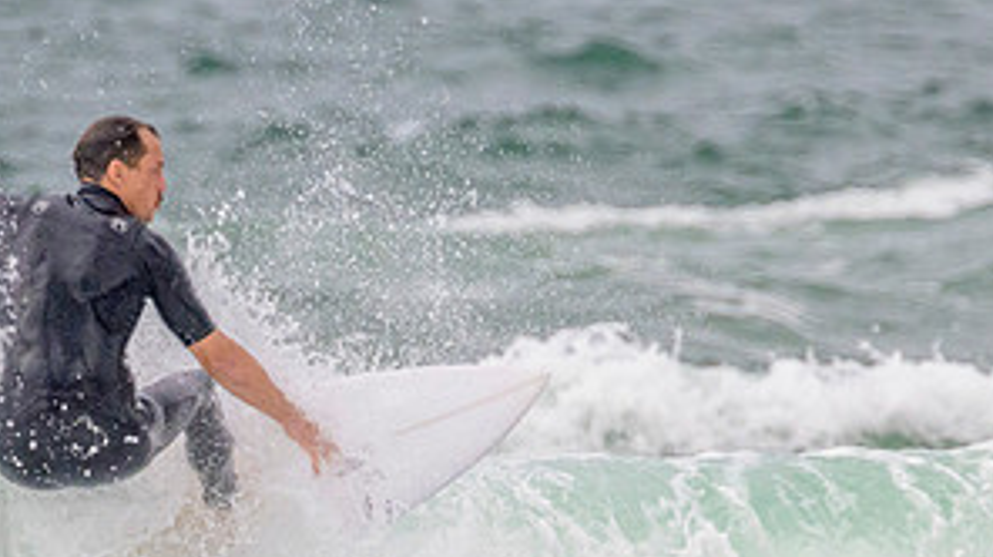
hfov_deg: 1.0
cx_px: 346
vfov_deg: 0.5
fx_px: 58832
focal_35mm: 2236
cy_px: 514
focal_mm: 800
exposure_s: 1/2000
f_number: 11
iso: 1600
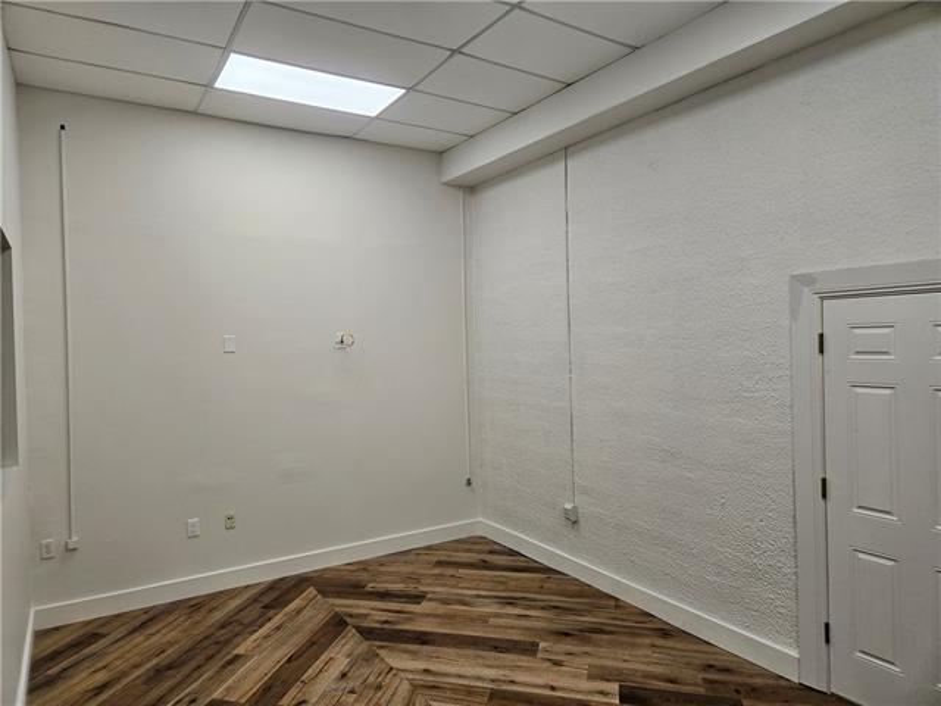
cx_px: 470
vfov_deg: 58.9
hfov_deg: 73.9
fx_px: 625
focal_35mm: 23
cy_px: 353
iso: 80
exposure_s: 1/120
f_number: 1.8
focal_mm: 5.4
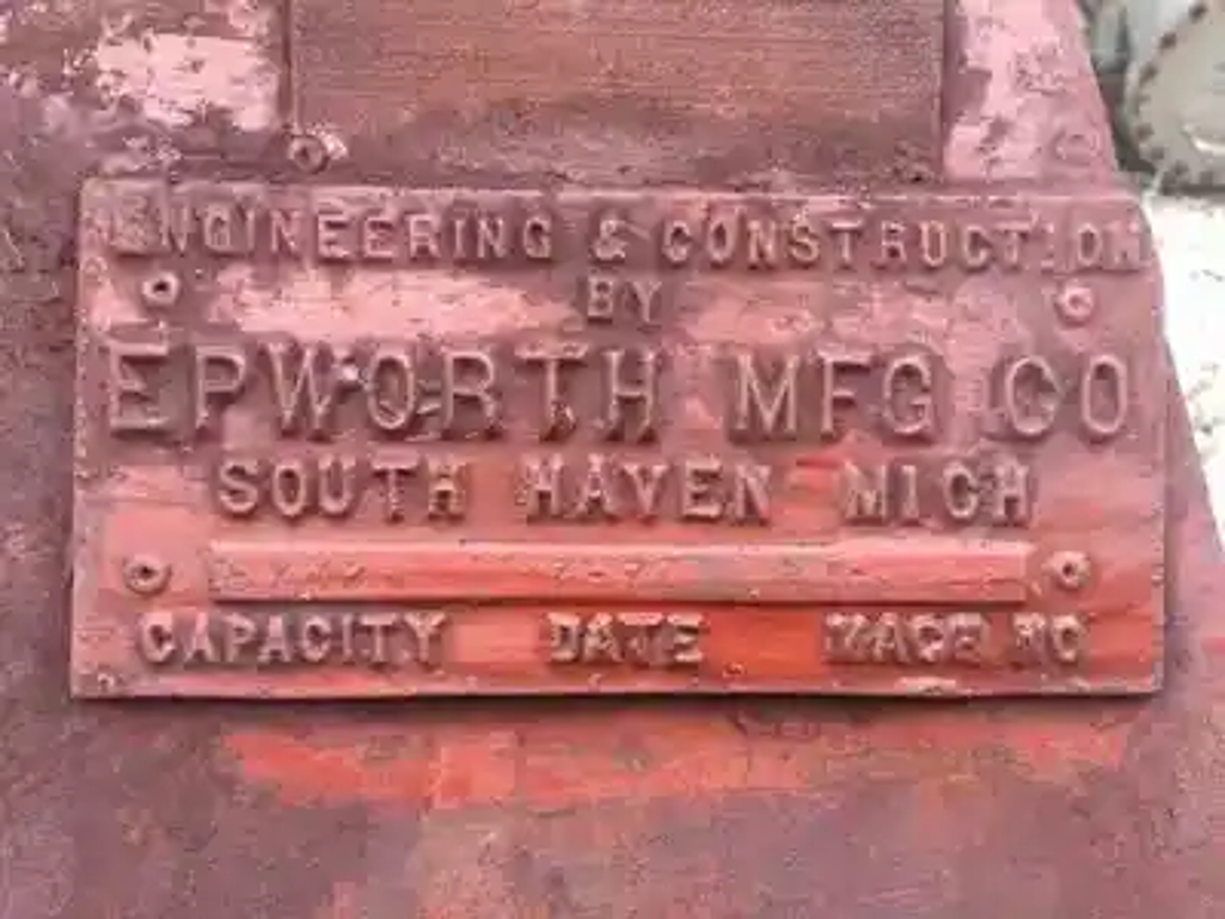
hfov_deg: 61.7
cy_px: 460
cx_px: 612
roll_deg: -0.6
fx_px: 1026
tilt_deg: -29.2
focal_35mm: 29
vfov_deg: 48.2
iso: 32
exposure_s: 1/121
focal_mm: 4.15
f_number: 2.2
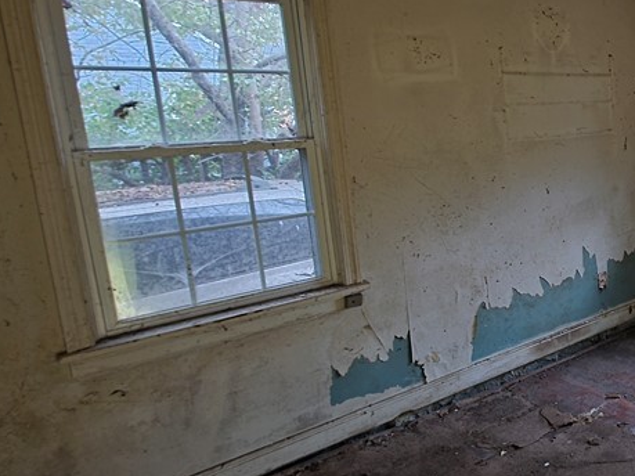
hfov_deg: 47.0
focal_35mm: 29
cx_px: 682
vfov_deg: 48.0
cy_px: 194
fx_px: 532
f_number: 1.9
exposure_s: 1/10.4
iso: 200
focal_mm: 2.2
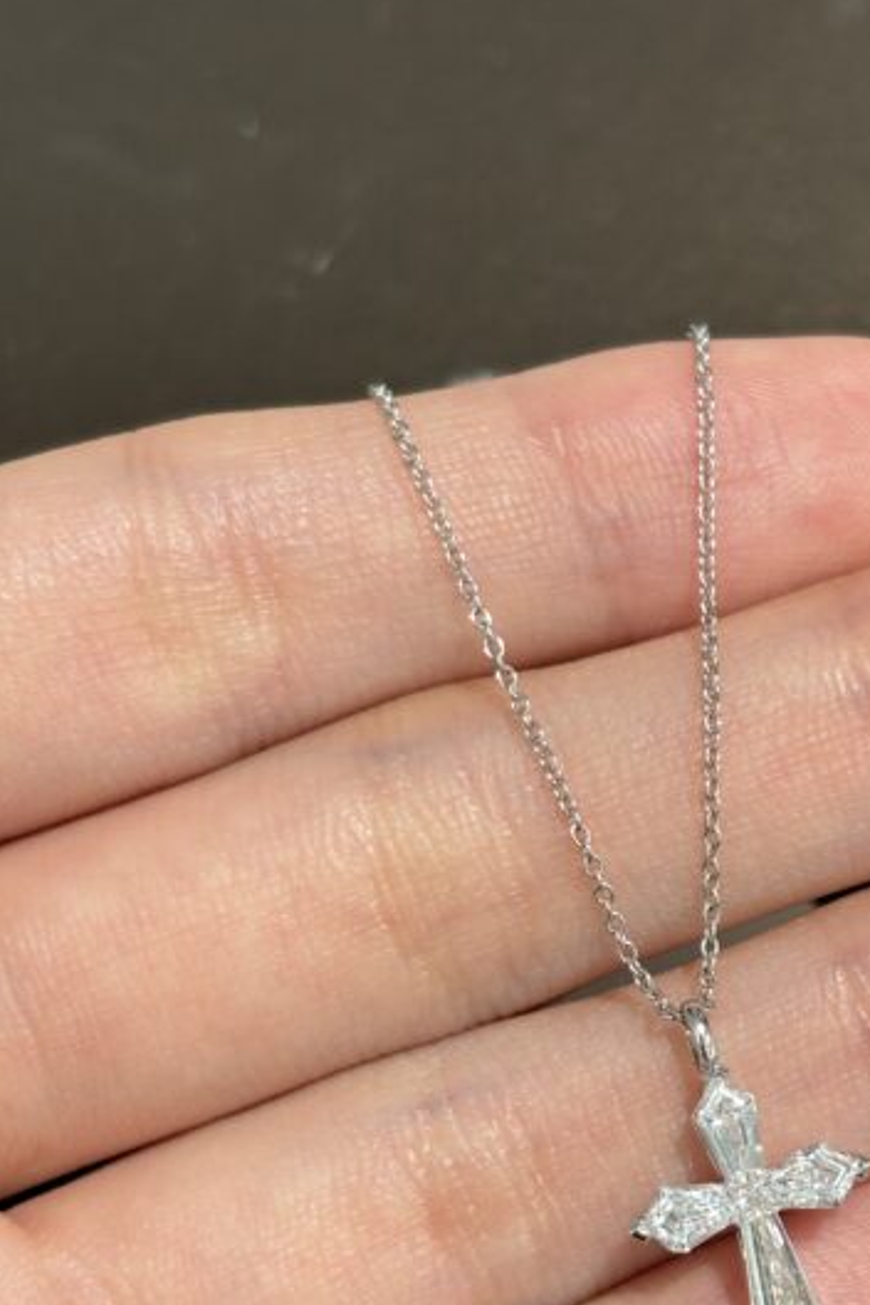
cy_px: 971
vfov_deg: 24.5
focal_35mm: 82
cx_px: 660
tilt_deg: -62.9
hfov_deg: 16.6
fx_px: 2972
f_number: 1.6
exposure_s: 1/100
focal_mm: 5.96
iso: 32
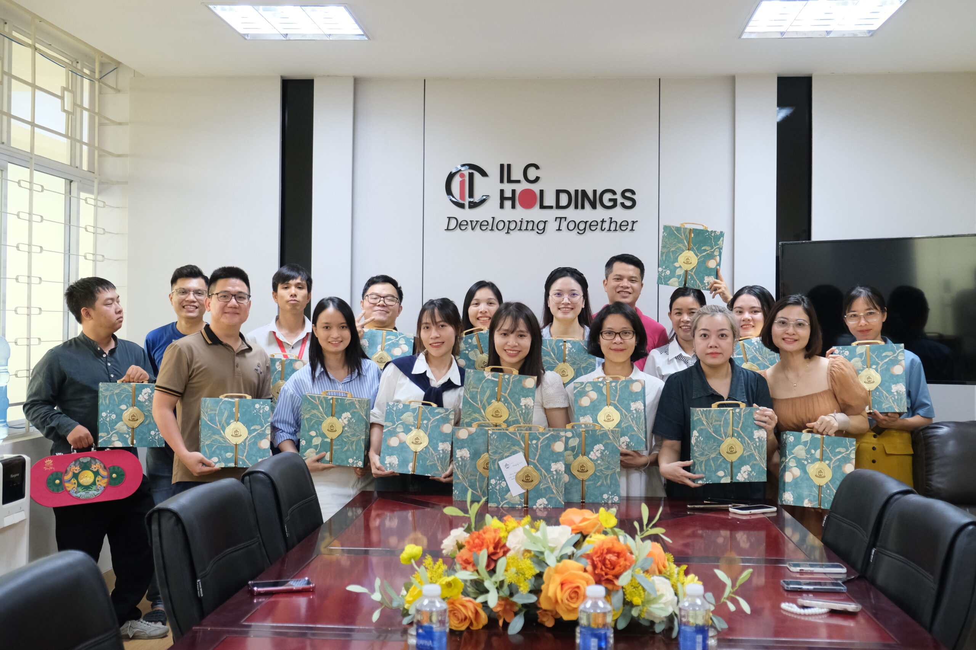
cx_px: 488
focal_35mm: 40
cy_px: 325
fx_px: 1084
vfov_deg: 33.4
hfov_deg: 48.5
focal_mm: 26.5
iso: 2000
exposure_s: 1/100
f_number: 3.2
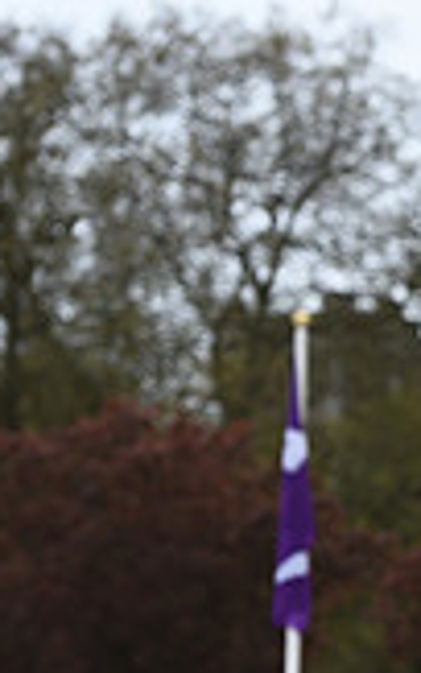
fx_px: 7997
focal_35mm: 436
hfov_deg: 3.0
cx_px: 1106
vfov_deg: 4.8
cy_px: 727
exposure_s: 1/1250
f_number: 4.5
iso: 220
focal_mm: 120
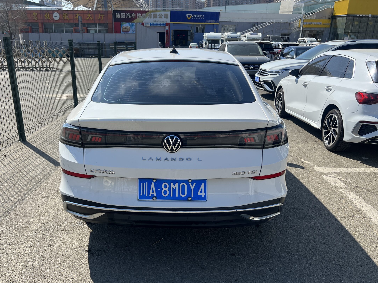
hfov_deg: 58.1
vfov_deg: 45.3
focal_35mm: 31
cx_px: 162
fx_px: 338
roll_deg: -1.7
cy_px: 163
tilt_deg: -17.8
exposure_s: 1/3704
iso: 50
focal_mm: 5.7
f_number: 1.5
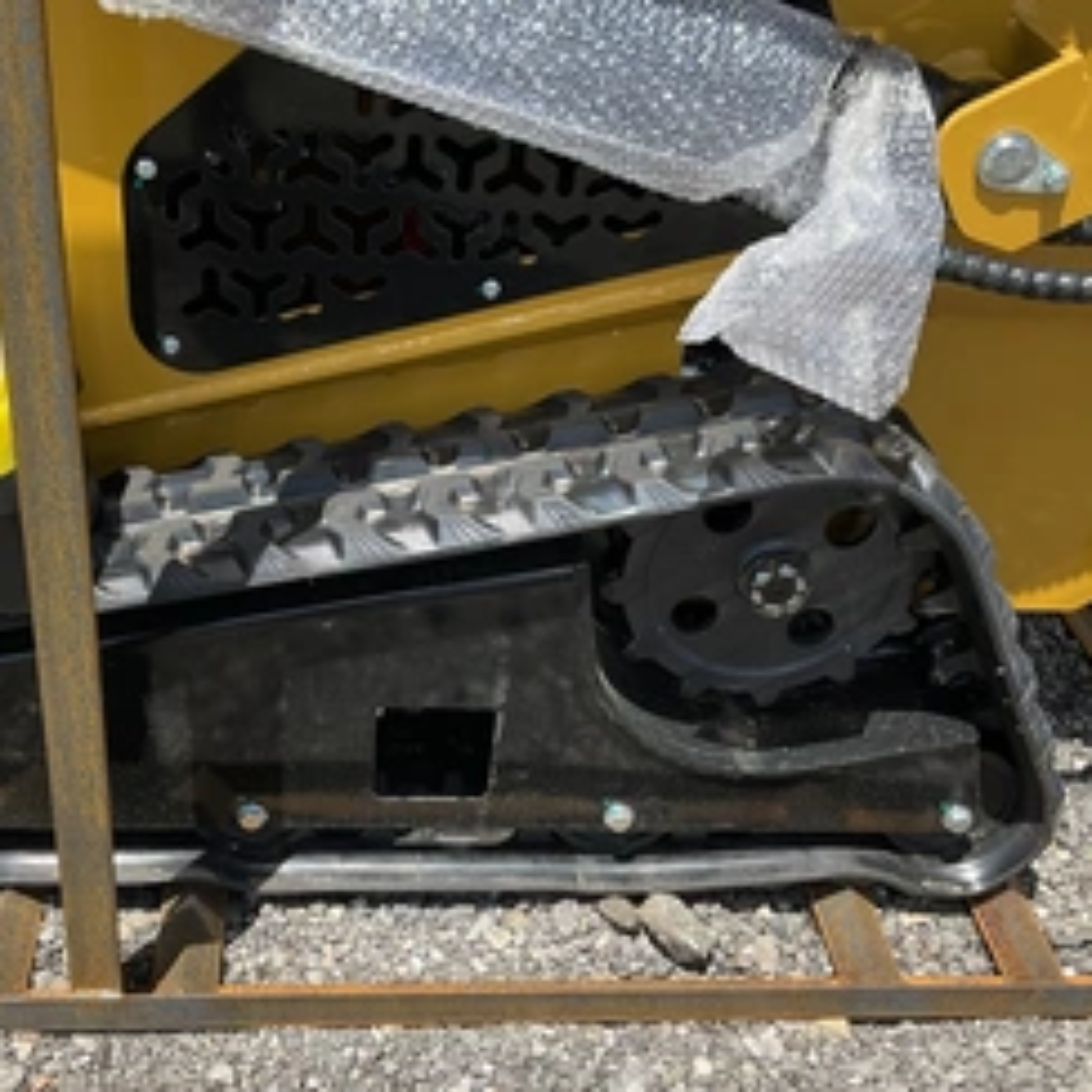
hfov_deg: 39.8
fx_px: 1499
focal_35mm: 42
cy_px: 609
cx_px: 430
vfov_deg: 40.0
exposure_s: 1/1015
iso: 25
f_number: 1.8
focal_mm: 3
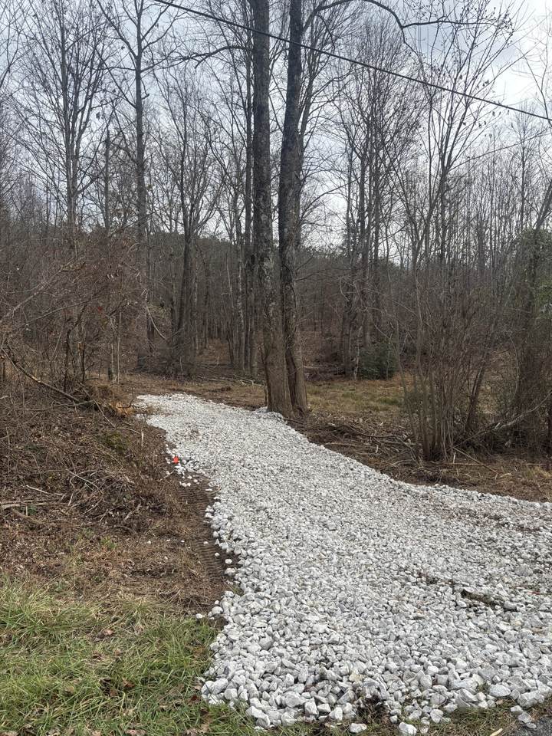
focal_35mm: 26
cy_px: 368
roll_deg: -0.1
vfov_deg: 67.3
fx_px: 553
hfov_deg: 53.1
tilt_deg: -0.9
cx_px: 276
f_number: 1.6
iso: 50
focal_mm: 5.96
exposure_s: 1/1721
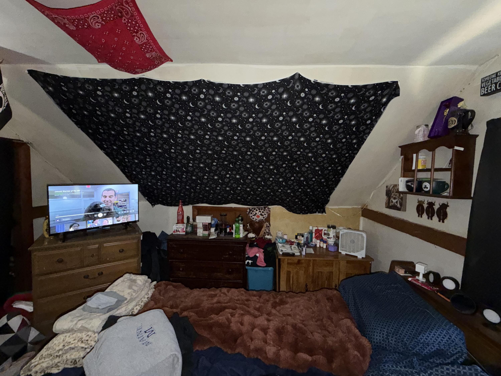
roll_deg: -1.0
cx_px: 250
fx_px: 203
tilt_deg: -3.8
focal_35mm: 14
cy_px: 188
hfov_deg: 102.1
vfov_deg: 85.7
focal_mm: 2.22
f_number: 2.2
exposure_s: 1/30
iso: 200
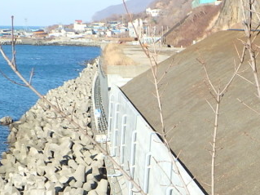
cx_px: 316
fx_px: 698
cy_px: 208
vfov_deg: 15.5
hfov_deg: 19.8
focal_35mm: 93
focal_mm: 5.2
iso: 125
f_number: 4.6
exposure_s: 1/400
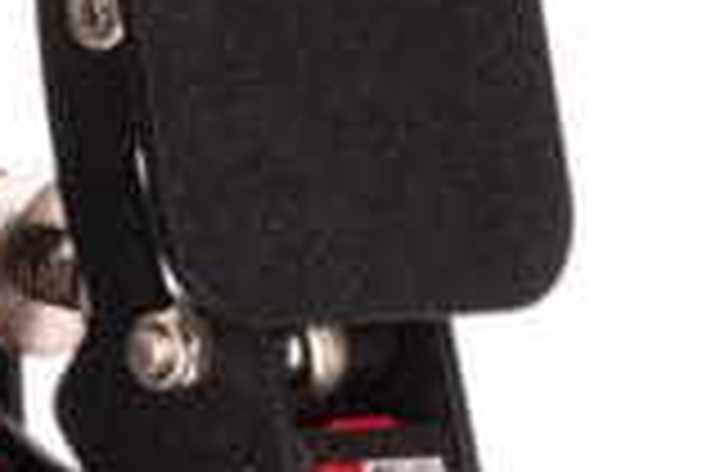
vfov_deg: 2.5
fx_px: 11029
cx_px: -711
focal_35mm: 559
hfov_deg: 3.7
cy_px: -70
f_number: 22
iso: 200
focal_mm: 86
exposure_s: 1/100
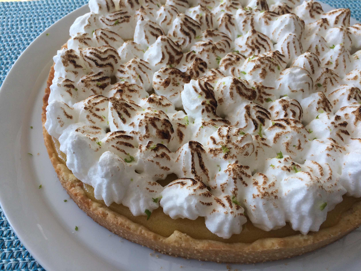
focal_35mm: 29
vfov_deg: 48.2
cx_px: 180
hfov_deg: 61.7
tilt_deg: -54.3
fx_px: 302
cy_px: 136
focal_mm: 4.15
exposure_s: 1/316
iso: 32
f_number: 2.2
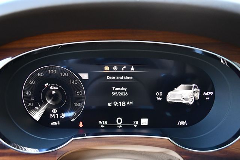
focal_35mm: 36
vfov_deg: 36.9
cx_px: 120
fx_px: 240
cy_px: 80
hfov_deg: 53.1
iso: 1600
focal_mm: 18
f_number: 3.5
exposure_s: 1/125
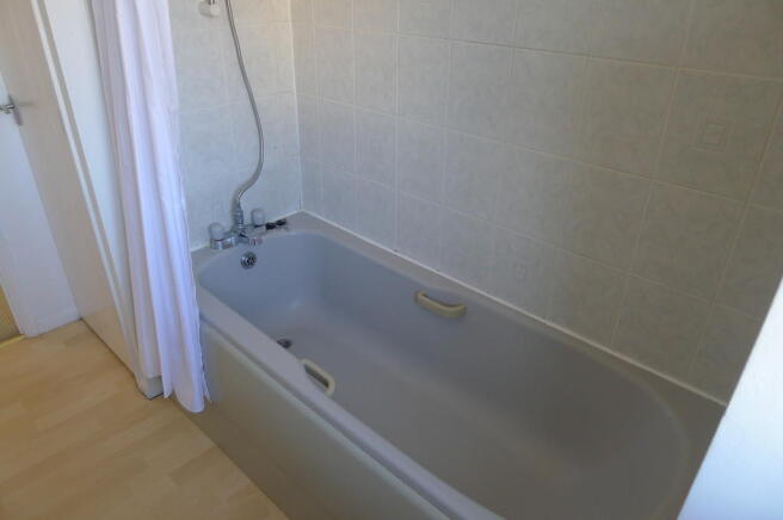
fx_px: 521
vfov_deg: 53.0
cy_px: 260
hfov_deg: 73.8
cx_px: 392
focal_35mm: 24
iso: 160
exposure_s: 1/60
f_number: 2
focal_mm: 5.1
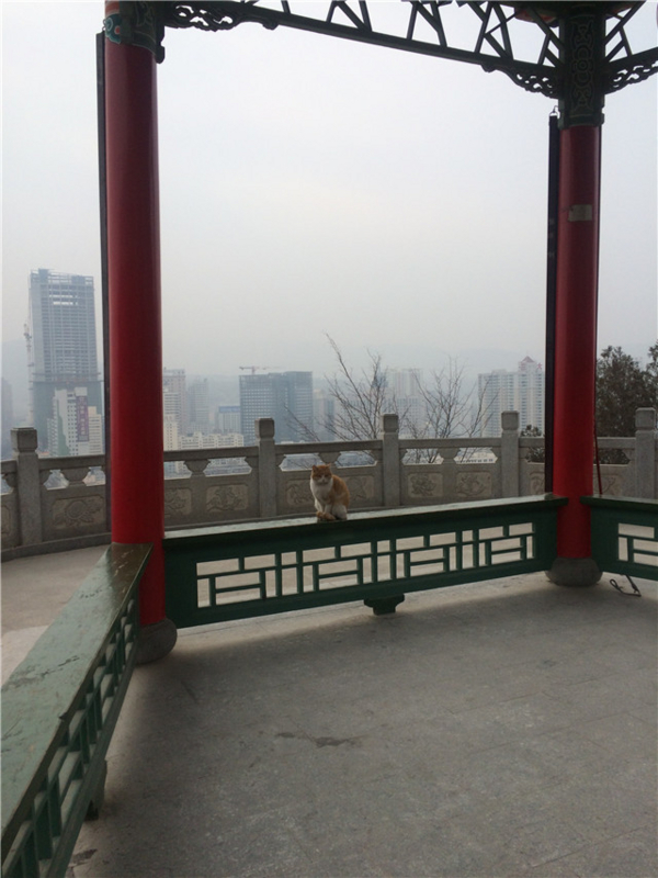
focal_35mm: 29
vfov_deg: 61.7
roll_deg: +1.5
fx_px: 735
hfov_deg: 48.2
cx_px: 329
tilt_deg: -4.5
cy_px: 439
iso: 32
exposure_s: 1/1368
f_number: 2.2
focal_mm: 4.15
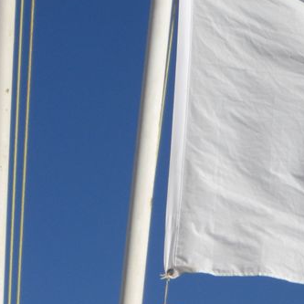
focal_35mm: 310
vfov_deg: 5.6
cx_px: 447
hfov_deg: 5.6
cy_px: 66
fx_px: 3080
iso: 64
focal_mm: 18.6
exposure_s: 1/800
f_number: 5.2
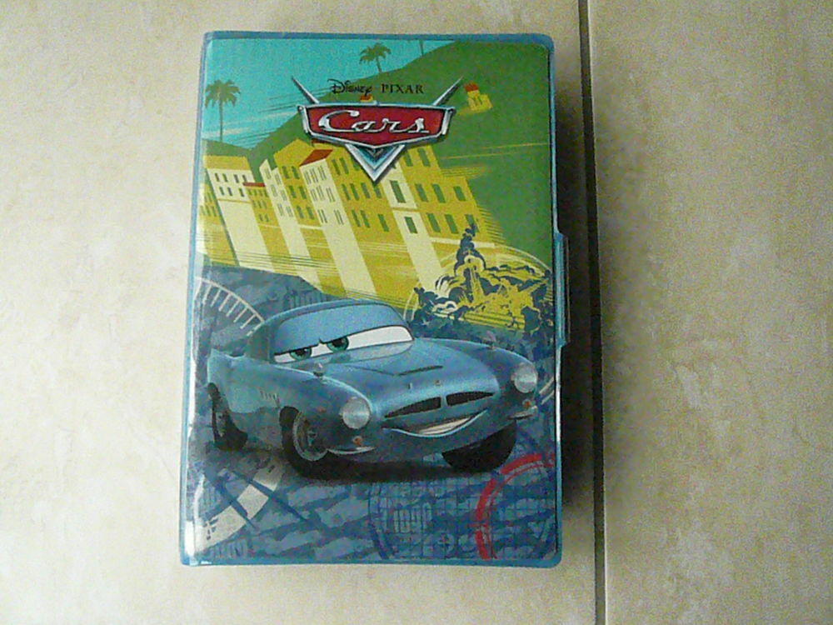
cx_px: 416
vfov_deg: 49.7
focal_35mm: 28
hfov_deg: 63.4
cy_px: 312
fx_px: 674
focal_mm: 4.6
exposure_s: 1/400
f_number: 8
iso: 3200
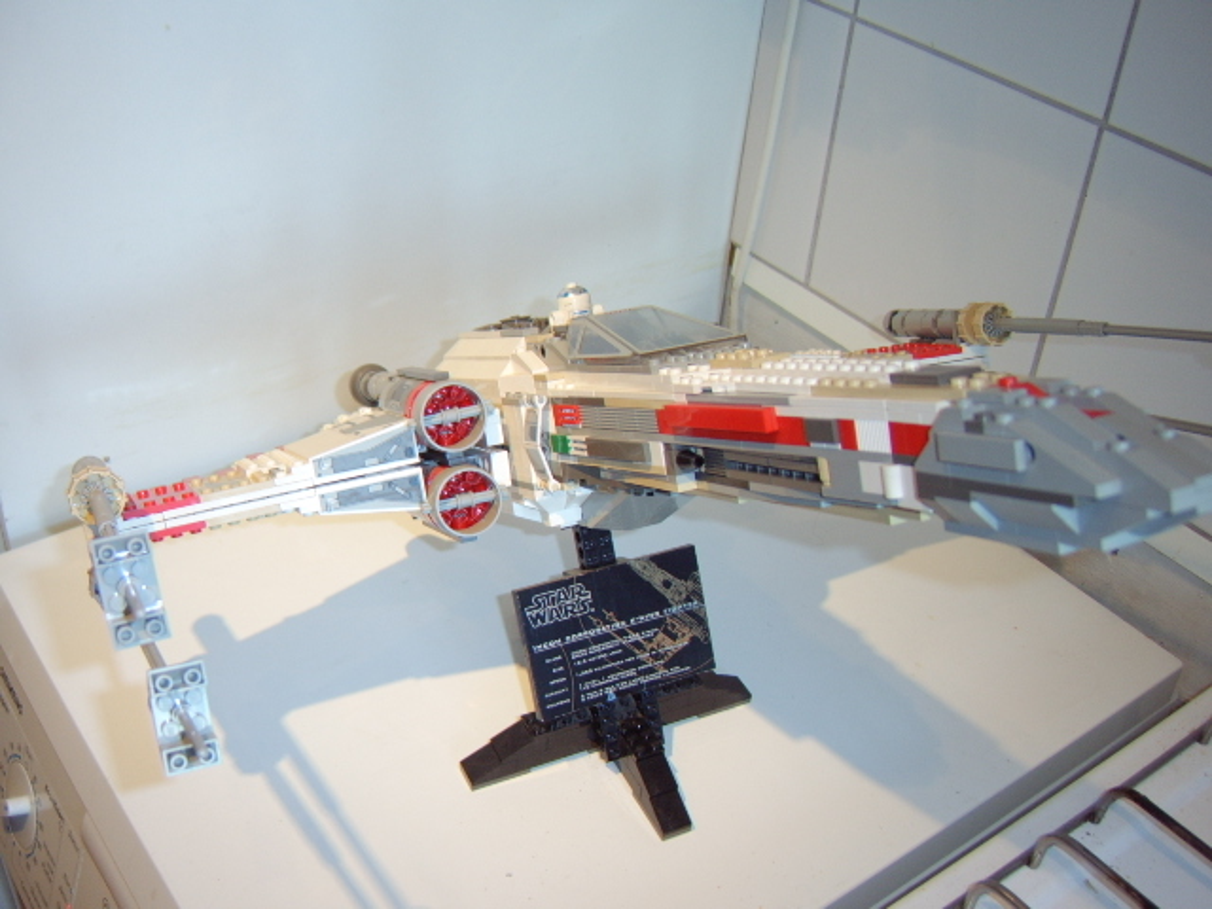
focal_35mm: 31
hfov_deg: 58.4
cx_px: 606
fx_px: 1085
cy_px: 454
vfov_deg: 45.4
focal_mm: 8.13
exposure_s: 1/30
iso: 141
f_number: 2.7
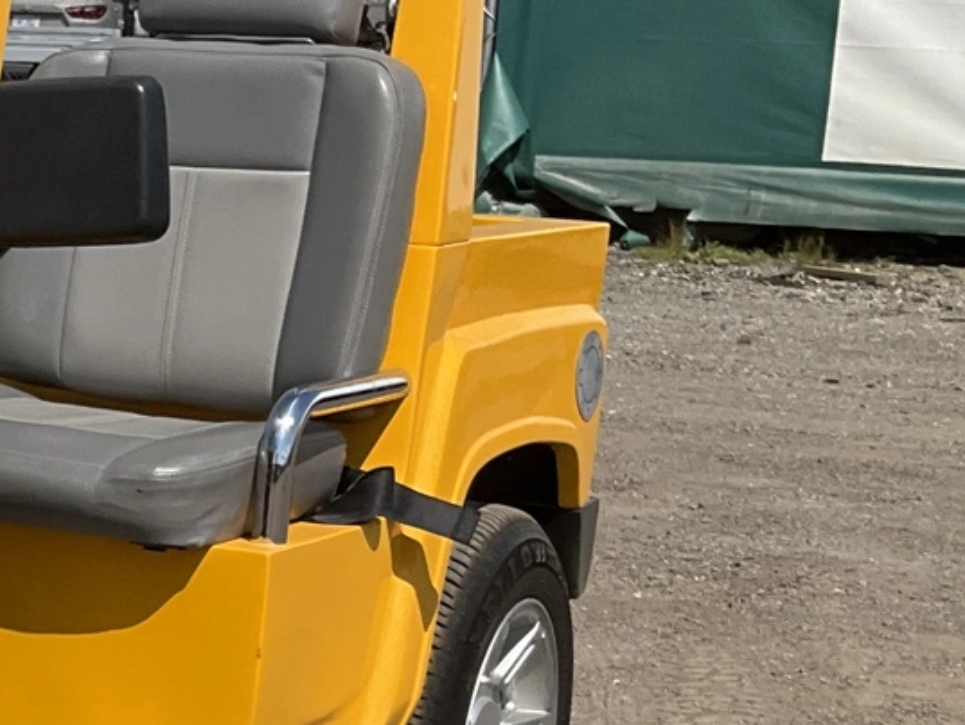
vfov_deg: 13.6
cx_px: -570
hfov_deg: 16.3
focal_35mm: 108
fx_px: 3011
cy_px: 653
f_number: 1.8
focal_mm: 3
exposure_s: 1/2427
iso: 25
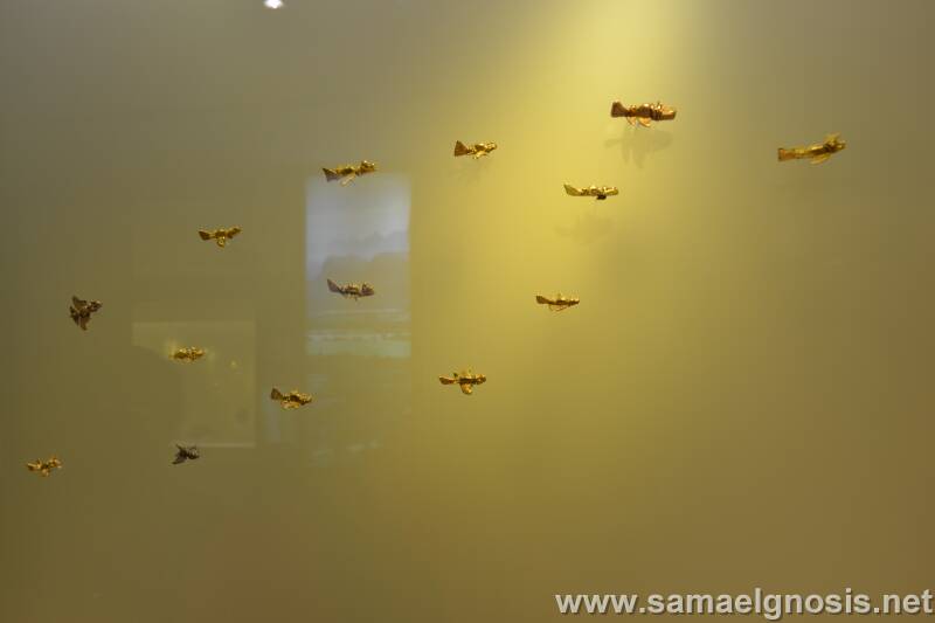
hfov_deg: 61.9
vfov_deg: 43.6
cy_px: 312
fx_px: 779
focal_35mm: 30
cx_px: 468
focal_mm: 20
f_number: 5.6
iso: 100
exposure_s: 1/8
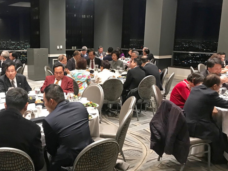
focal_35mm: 39
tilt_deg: -11.7
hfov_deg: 46.9
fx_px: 257
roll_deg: -0.3
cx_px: 71
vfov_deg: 36.8
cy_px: 95
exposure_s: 1/9
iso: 100
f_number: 1.8
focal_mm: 3.99
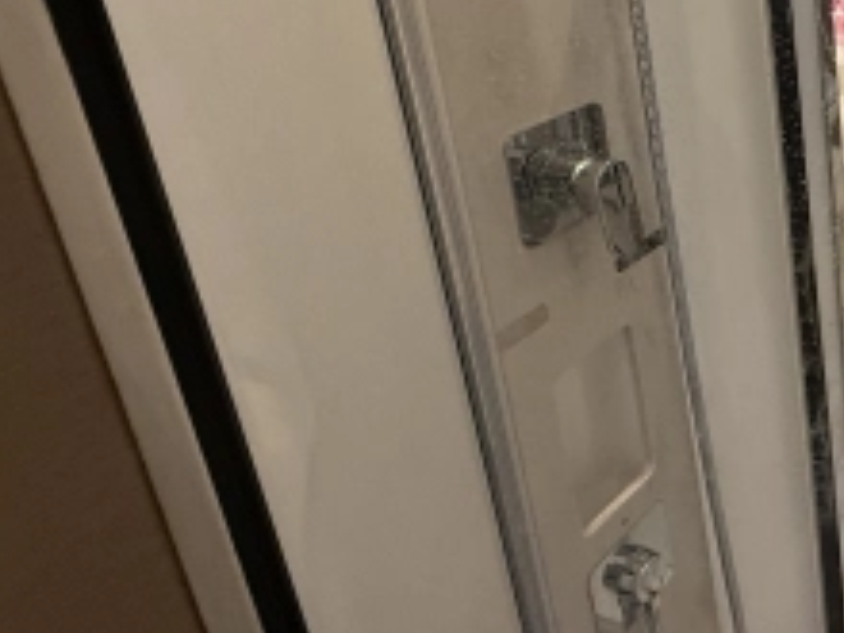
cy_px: 56
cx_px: 994
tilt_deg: -15.8
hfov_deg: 39.4
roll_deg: +1.4
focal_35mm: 35
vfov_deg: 37.8
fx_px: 853
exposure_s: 1/65
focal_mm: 2.22
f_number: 2.2
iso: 320
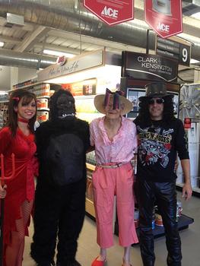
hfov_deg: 40.7
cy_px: 133
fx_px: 269
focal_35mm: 35
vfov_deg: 52.6
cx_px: 100
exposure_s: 1/30
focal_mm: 4.28
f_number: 2.4
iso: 64
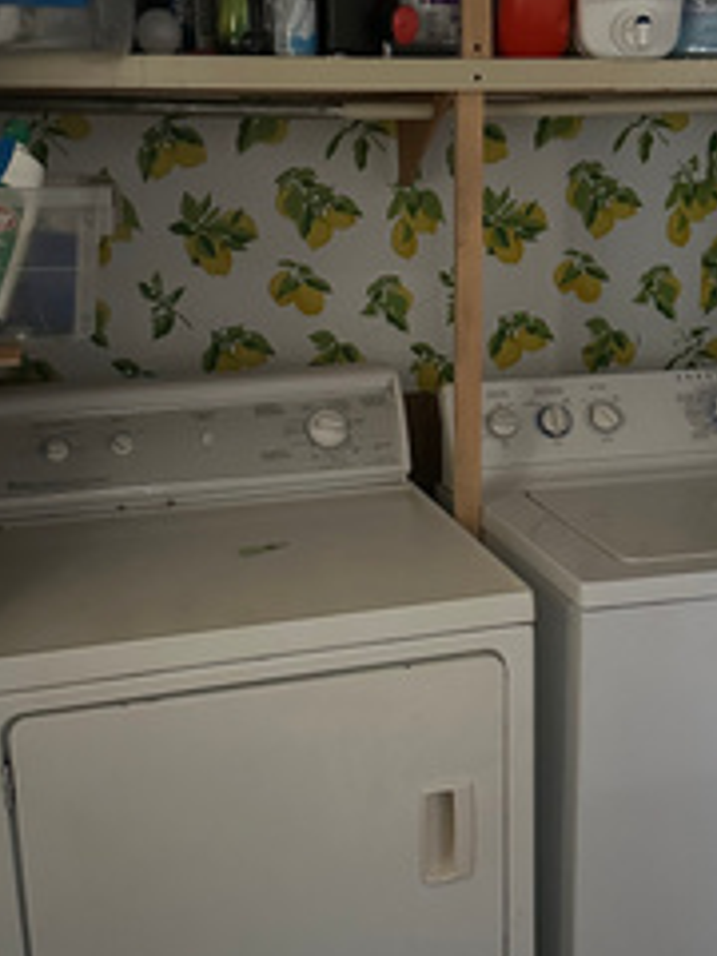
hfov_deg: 30.1
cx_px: 446
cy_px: 502
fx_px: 1326
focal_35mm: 48
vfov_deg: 39.6
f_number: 1.78
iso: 1250
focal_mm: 6.86
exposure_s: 1/30
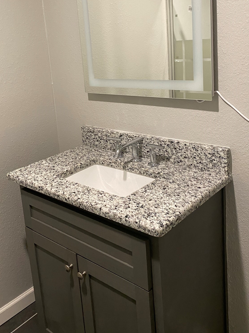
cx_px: 115
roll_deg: +5.3
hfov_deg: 39.6
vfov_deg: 50.3
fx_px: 345
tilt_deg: -10.9
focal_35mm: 36
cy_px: 106
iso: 250
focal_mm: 4.25
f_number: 1.8
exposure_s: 1/60
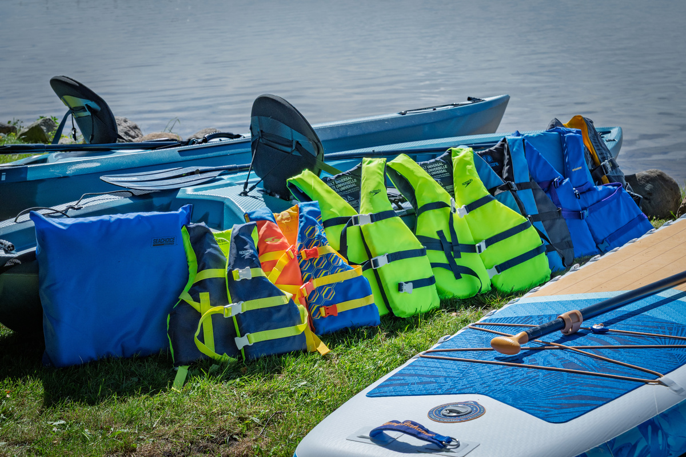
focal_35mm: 63
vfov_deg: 21.6
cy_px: 214
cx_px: 340
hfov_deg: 31.9
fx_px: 1198
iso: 250
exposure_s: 1/800
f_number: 8
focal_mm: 55.3
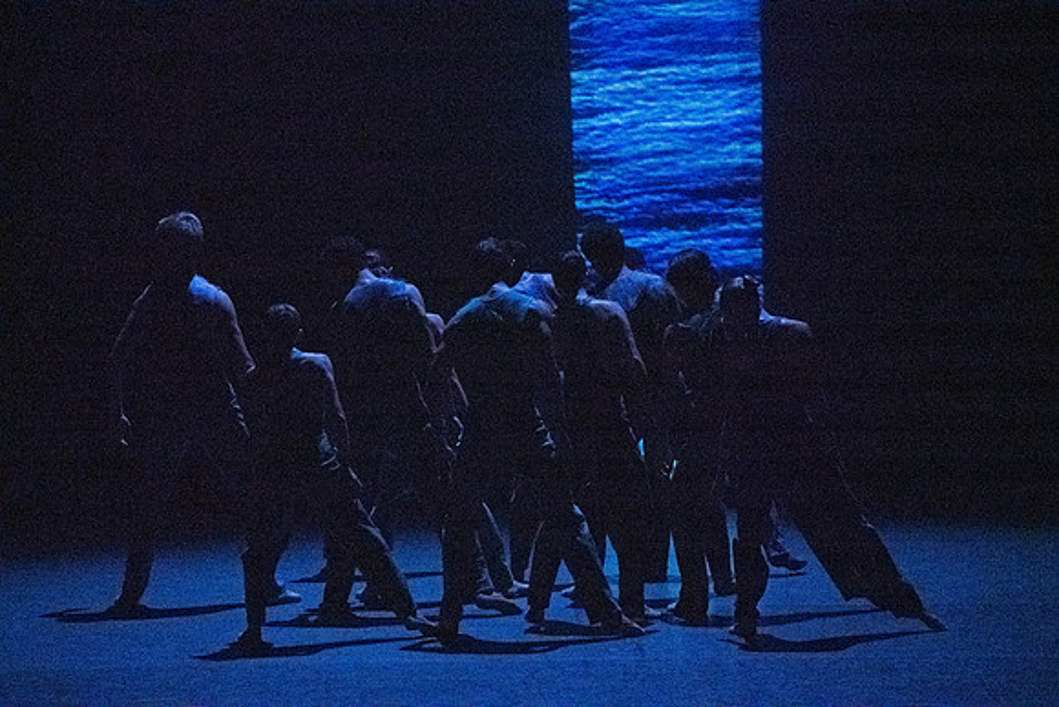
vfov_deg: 4.0
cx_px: 530
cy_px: 354
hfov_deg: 6.0
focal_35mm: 345
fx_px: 10151
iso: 25600
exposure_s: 1/400
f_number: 5.6
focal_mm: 345
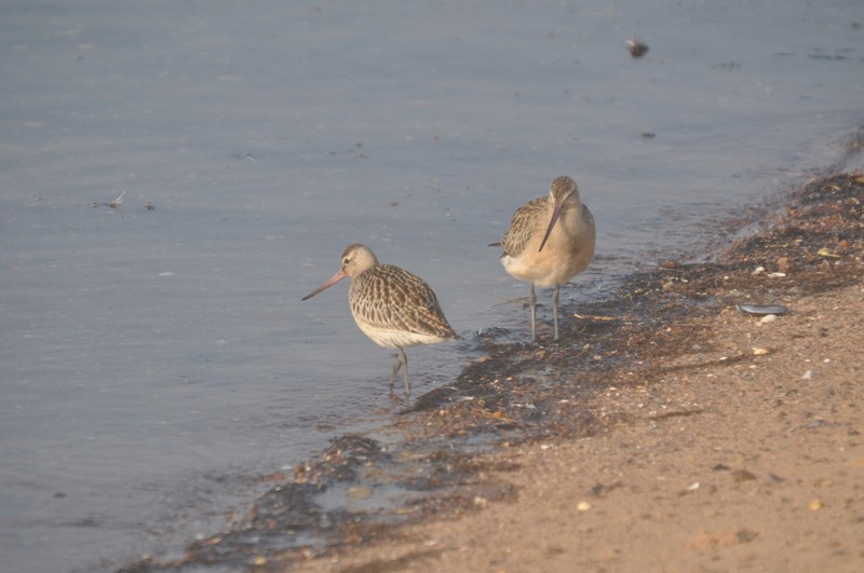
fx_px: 11504
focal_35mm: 480
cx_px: 432
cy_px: 286
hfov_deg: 4.3
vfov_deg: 2.9
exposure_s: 1/350
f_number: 6.3
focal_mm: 320
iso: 200
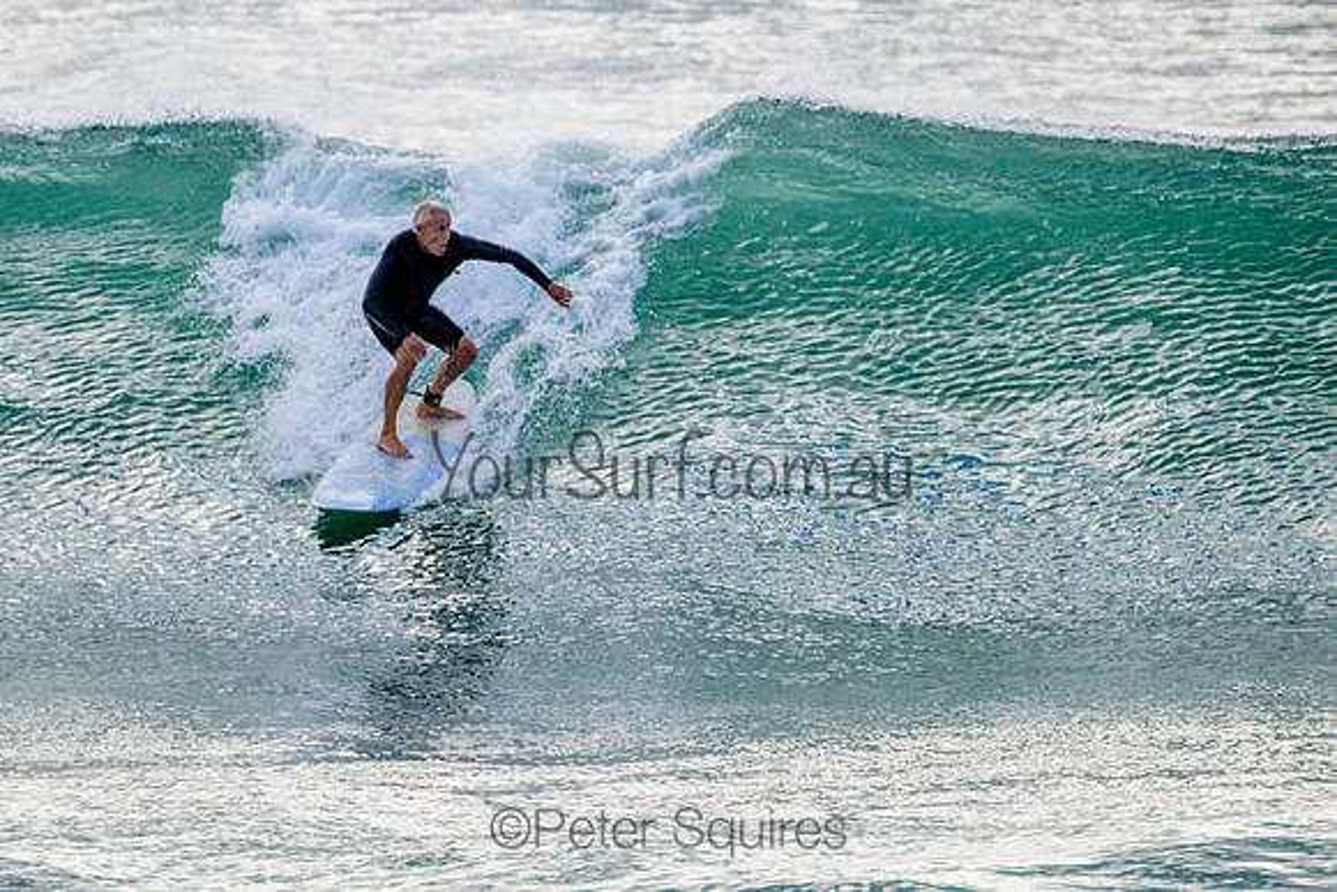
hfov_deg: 1.9
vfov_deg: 1.3
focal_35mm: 1095
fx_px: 40666
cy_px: 413
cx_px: 510
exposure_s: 1/2000
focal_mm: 800
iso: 1100
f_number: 11
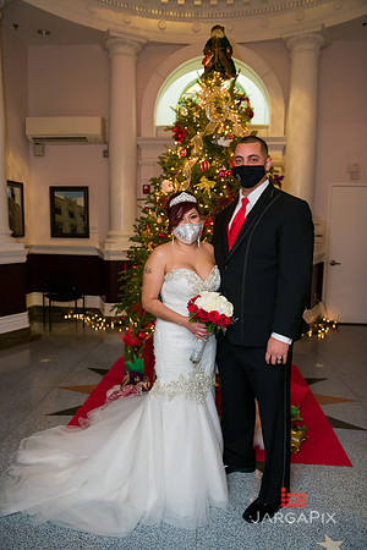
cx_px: 184
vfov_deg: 69.4
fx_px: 398
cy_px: 275
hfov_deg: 49.6
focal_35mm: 26
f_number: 3.2
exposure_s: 1/125
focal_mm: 26
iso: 1600
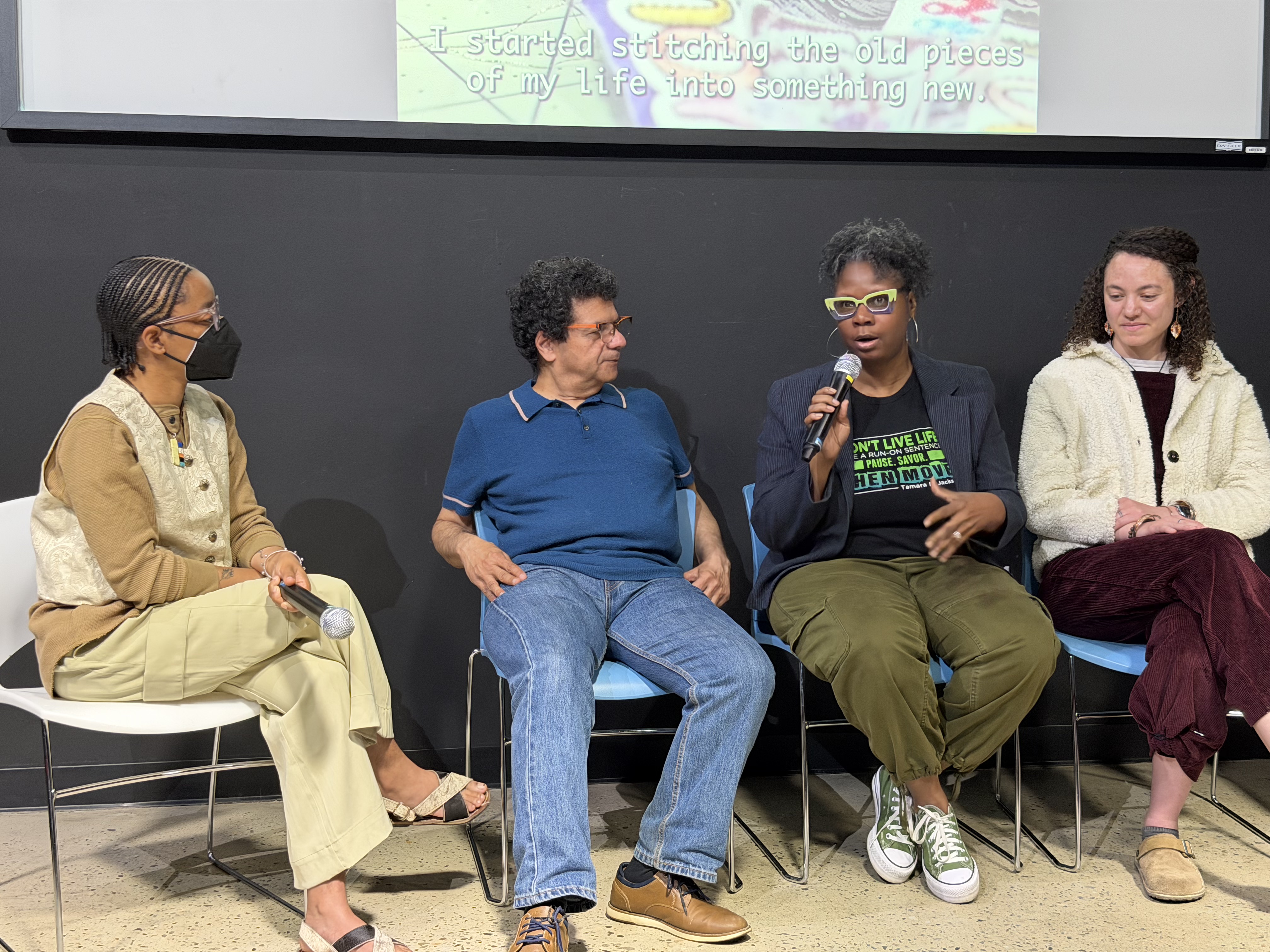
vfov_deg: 30.3
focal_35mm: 48
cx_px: 635
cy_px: 476
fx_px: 1761
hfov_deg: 39.7
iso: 500
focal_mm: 6.76
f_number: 1.78
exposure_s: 1/31
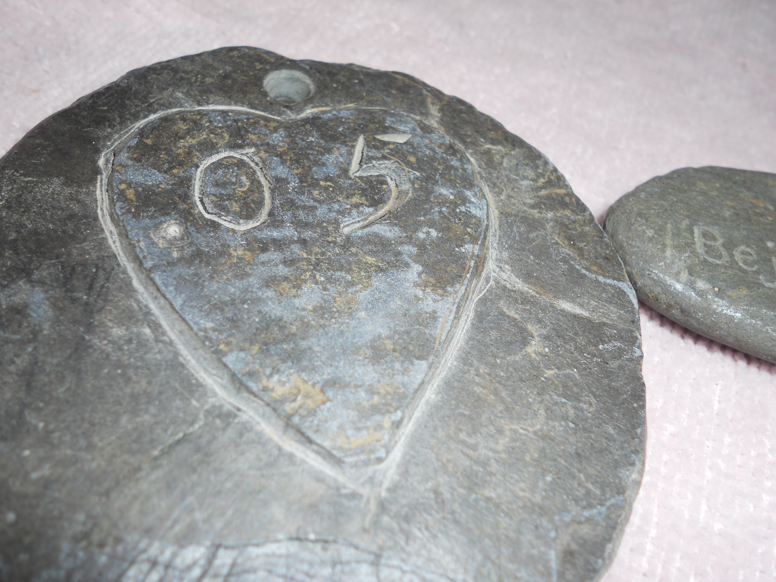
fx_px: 717
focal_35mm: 32
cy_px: 291
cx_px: 388
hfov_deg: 56.8
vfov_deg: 44.2
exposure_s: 1/25
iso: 80
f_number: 8.8
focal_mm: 5.8
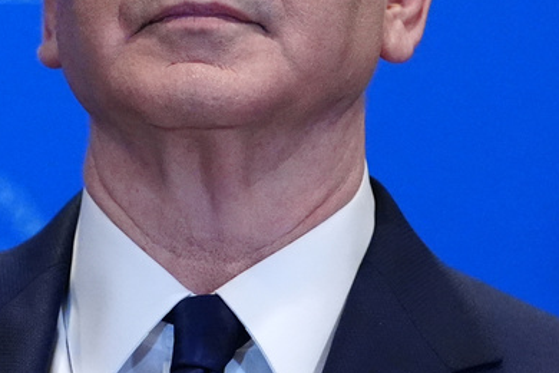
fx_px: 10201
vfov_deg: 2.1
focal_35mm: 657
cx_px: 254
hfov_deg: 3.1
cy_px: 11
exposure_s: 1/500
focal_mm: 167
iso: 5000
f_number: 2.8
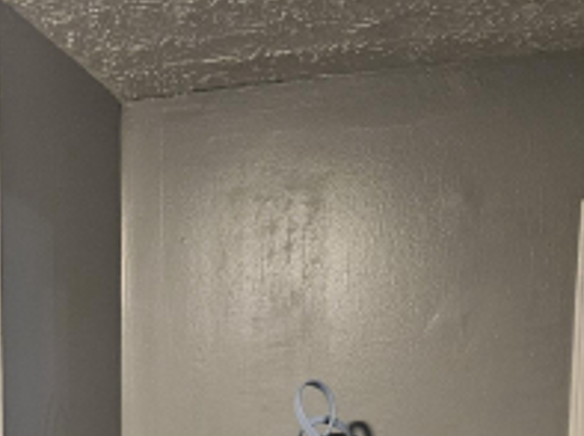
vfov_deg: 17.2
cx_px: 67
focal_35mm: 78
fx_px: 1314
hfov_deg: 24.4
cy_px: 638
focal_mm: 5.4
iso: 640
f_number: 1.8
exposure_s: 1/60
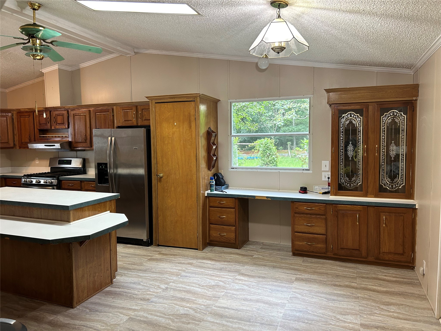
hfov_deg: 67.3
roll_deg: +0.8
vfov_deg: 53.1
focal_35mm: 26
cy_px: 166
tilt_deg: -4.9
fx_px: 331
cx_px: 220
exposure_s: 1/60
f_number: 1.5
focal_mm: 5.7
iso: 125
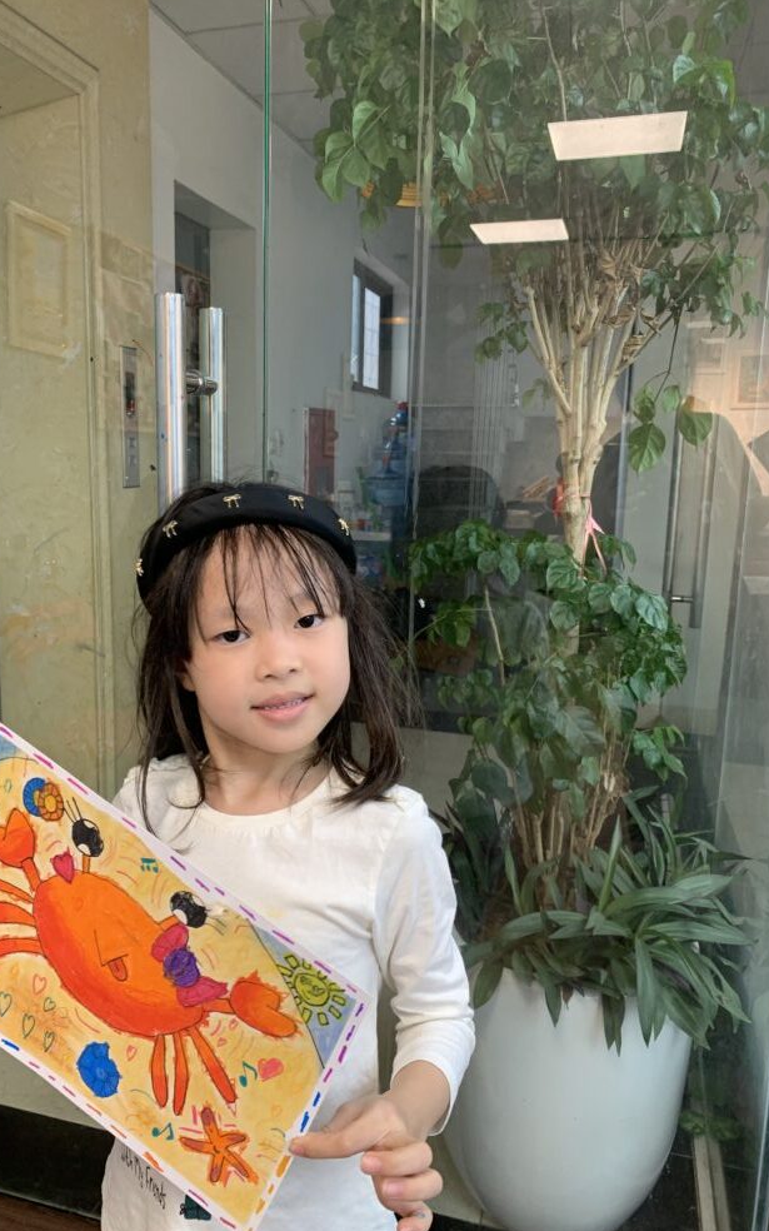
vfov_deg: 66.5
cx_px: 311
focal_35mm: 28
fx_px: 939
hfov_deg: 44.3
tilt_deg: -9.1
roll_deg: -1.0
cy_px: 622
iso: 100
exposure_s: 1/75
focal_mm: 4.25
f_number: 1.8
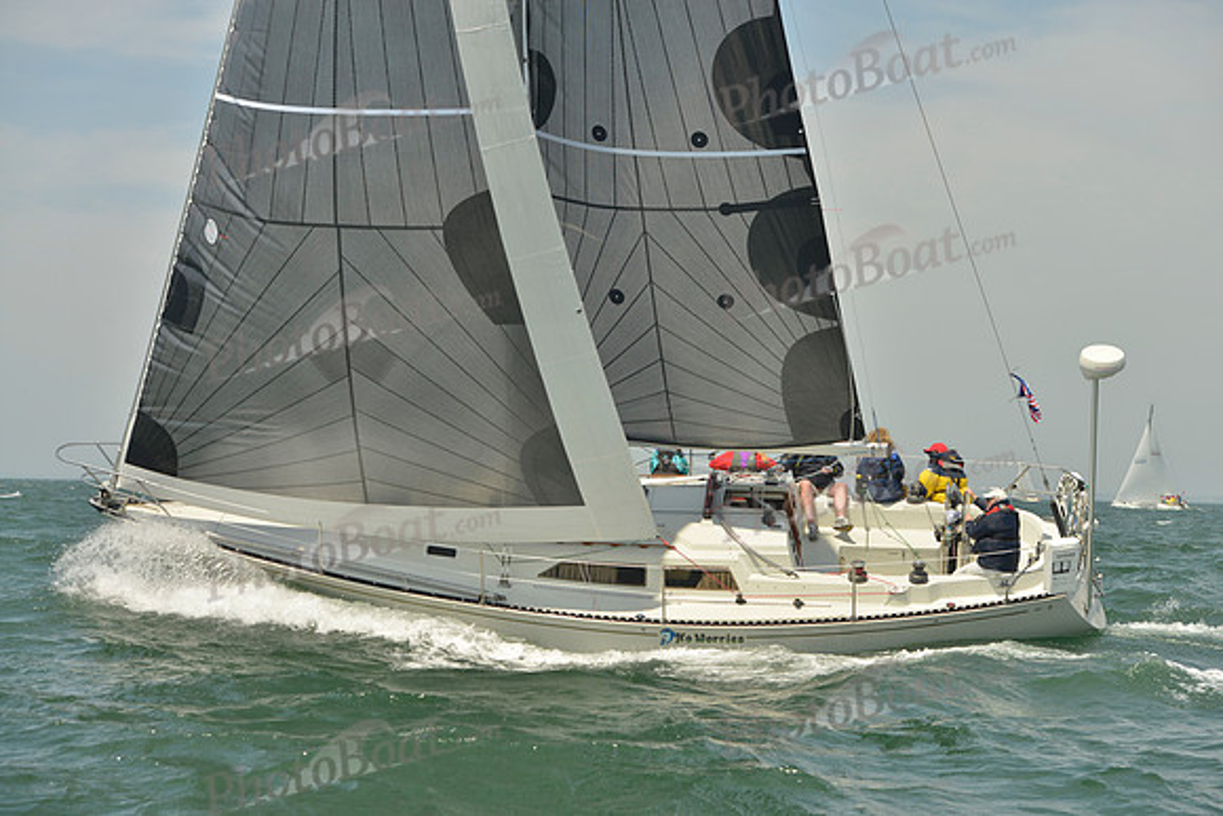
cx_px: 612
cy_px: 408
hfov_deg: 28.8
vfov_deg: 19.5
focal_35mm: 70
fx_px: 2379
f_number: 7.1
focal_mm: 70
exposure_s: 1/1250
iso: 200
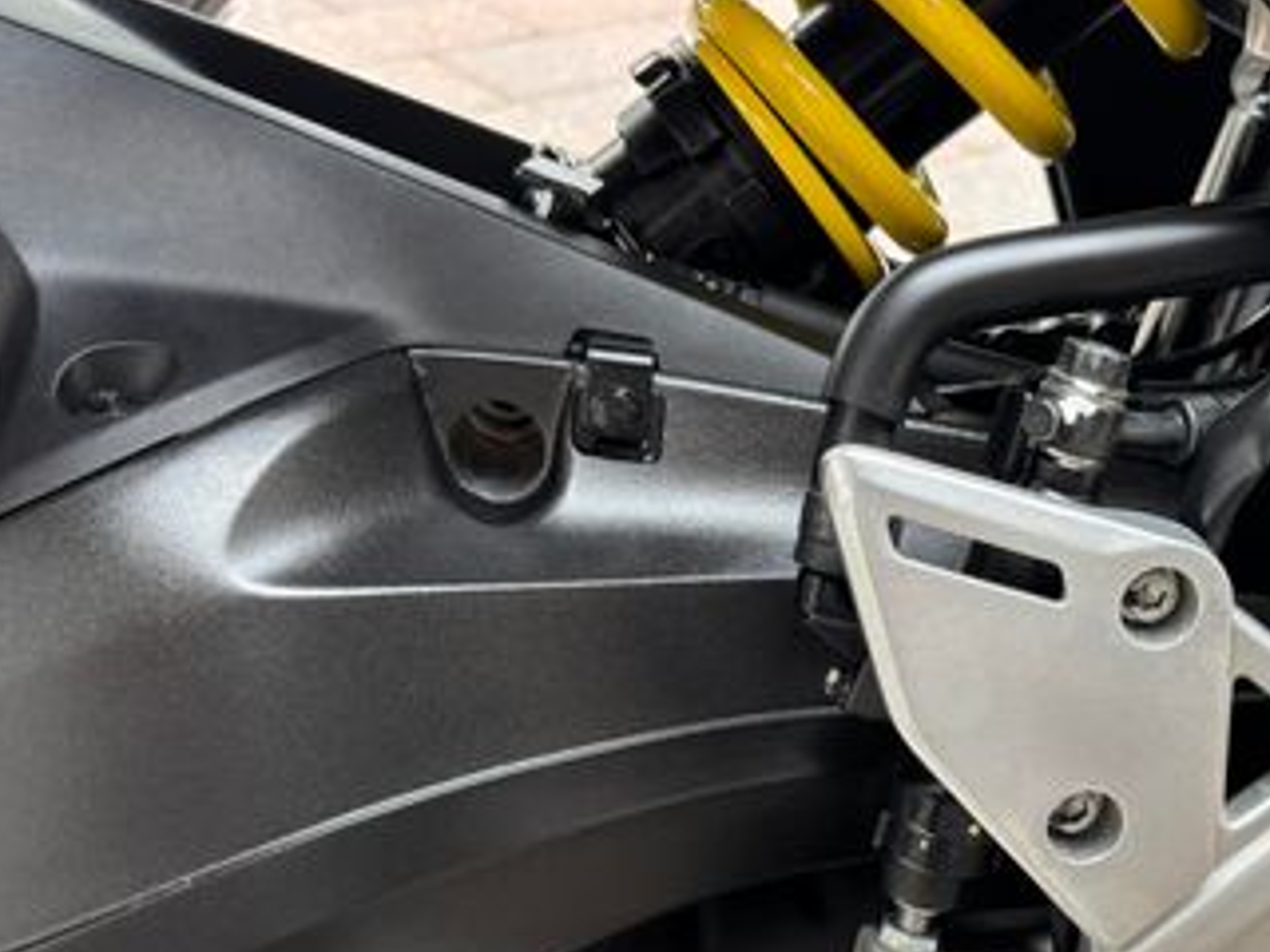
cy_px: 809
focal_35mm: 52
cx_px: 952
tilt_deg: -36.7
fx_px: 1908
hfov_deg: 36.0
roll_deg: -2.2
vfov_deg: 27.3
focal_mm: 5.96
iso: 125
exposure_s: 1/121
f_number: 1.6
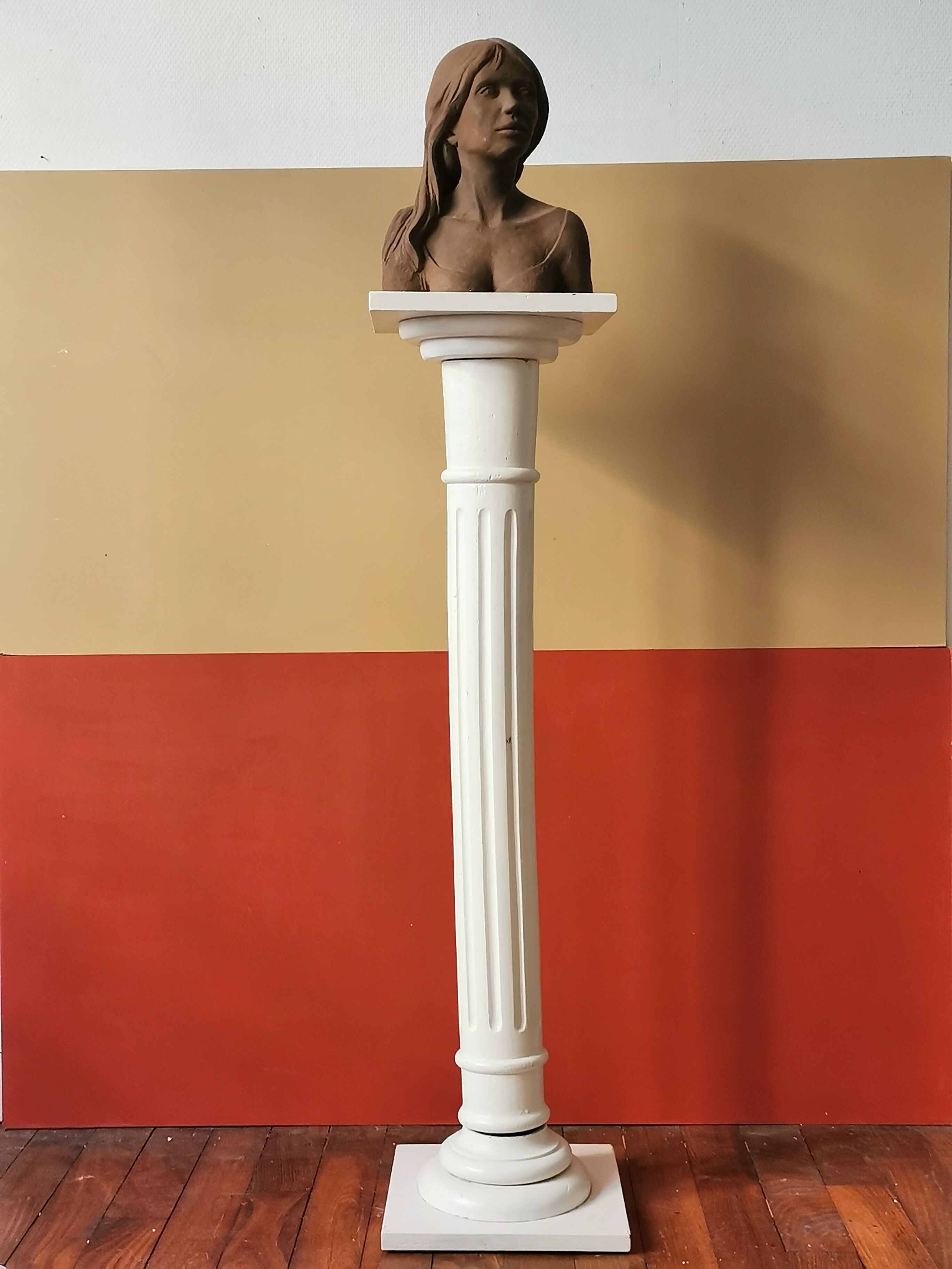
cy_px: 634
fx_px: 1723
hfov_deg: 30.9
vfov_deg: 40.4
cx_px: 476
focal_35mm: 47
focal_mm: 5.58
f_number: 1.8
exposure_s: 1/50
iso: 200
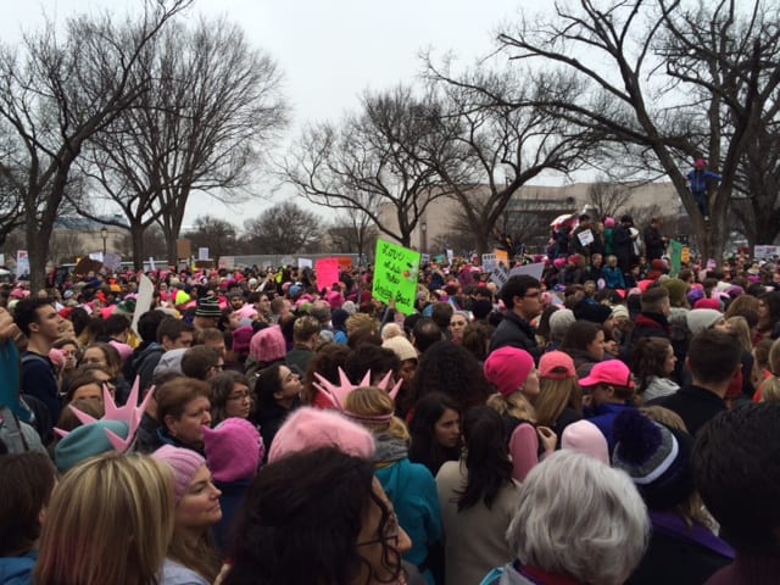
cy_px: 292
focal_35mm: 29
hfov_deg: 61.7
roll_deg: +3.2
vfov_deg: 48.2
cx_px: 390
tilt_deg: -2.4
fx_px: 653
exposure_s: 1/383
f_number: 2.2
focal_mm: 4.15
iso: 32
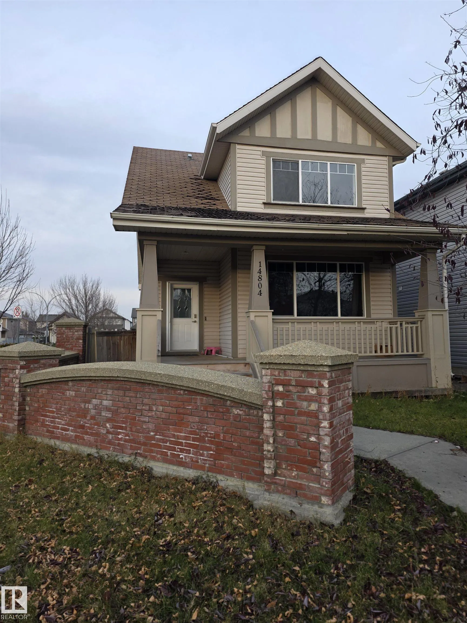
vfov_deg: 73.9
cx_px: 234
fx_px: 414
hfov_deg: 58.9
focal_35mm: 23
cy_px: 312
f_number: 1.7
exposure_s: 1/180
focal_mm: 6.3
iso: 50
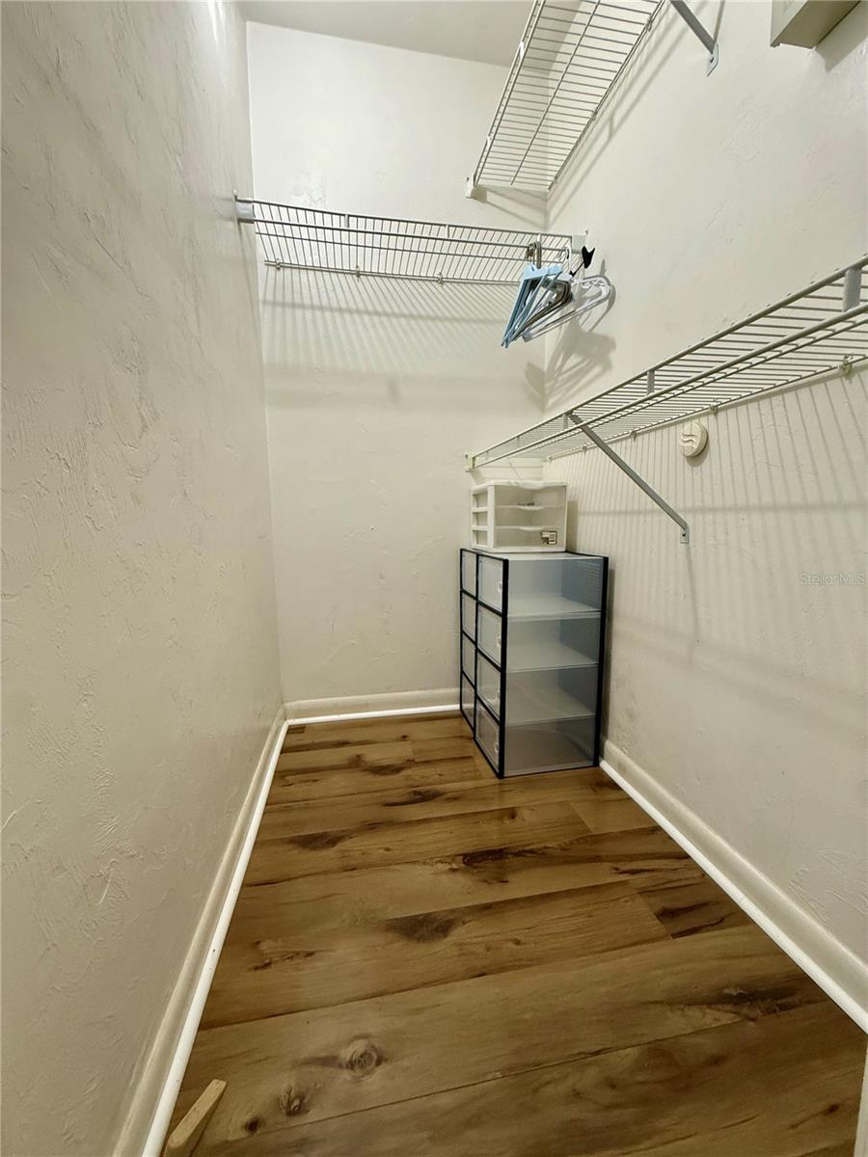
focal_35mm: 14
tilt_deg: -6.6
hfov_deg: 85.7
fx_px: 468
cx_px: 434
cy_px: 578
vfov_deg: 102.1
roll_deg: -0.4
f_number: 2.2
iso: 320
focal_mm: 2.22
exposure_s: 1/120
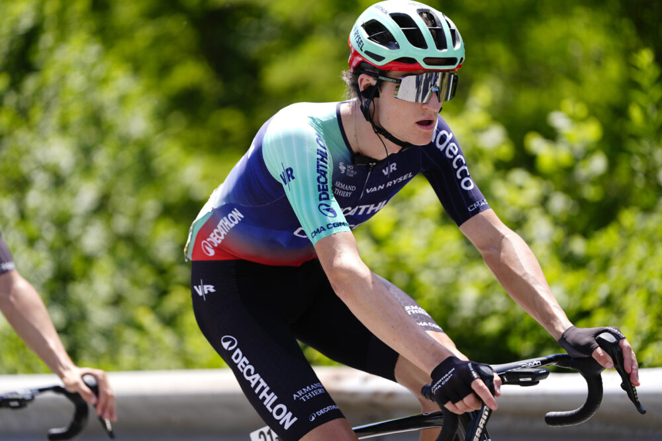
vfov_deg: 8.0
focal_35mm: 171
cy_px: 220
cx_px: 331
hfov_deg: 12.0
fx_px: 3143
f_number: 2.8
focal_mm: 171
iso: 200
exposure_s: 1/2000
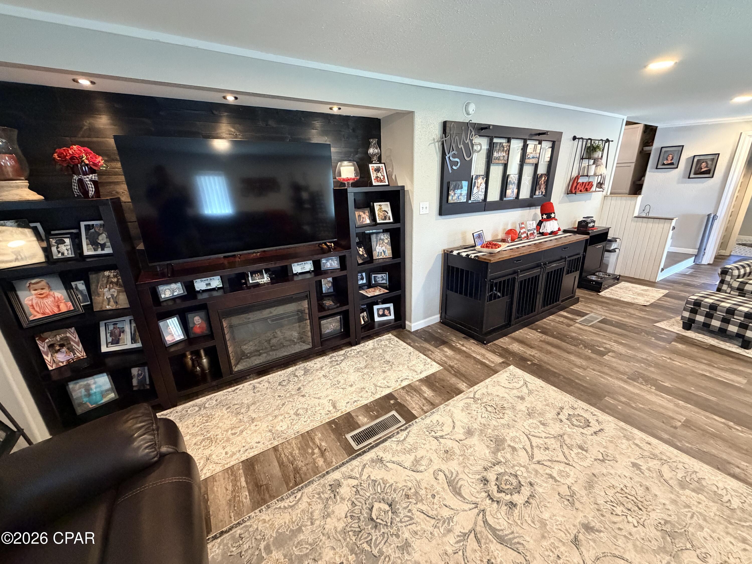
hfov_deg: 102.1
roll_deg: +1.5
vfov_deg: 85.7
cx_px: 376
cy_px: 282
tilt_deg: -17.6
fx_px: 304
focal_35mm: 14
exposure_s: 1/60
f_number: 2.2
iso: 500
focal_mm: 2.22
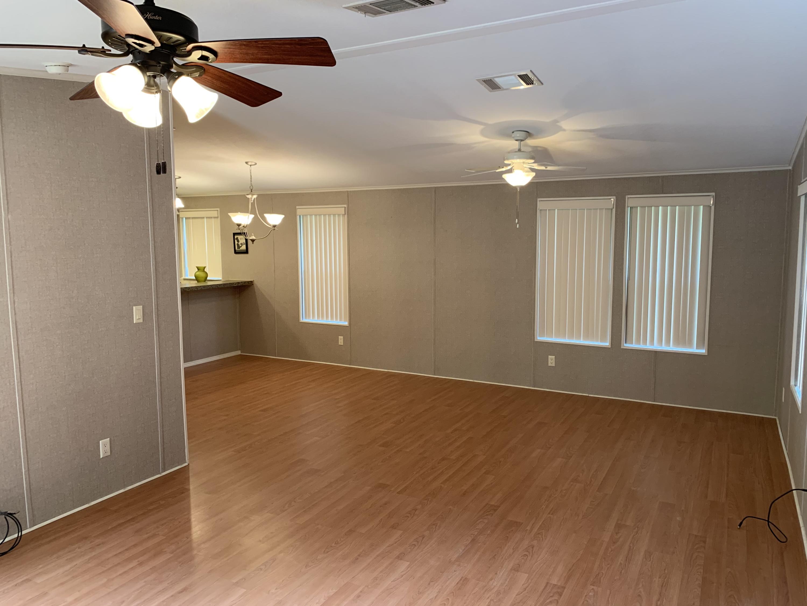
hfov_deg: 67.3
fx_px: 606
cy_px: 303
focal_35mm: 26
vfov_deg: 53.1
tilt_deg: -5.7
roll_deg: +0.0
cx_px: 404
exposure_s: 1/60
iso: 100
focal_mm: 4.25
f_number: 1.8
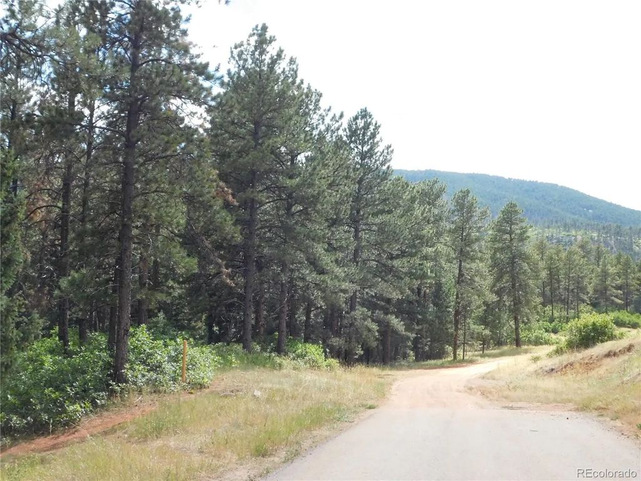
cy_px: 240
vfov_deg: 36.0
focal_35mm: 40
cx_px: 320
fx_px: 741
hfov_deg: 46.8
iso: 800
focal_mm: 7.1
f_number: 7.2
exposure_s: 1/640
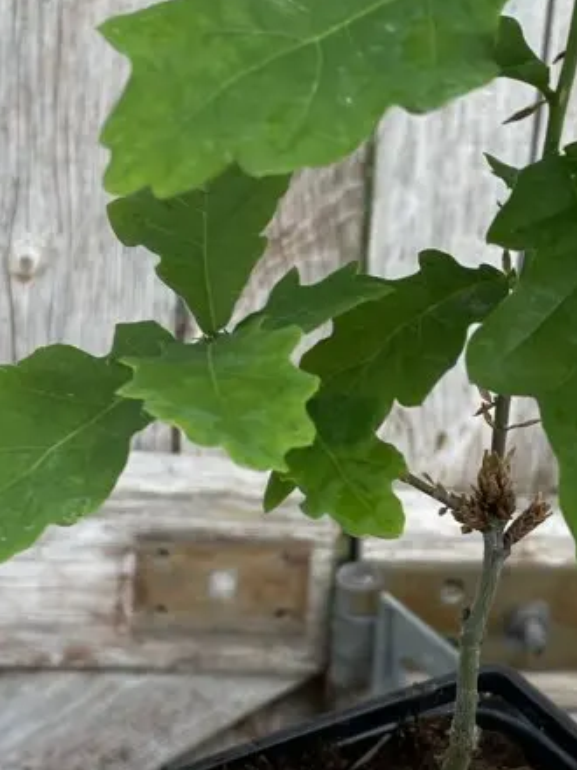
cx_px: 462
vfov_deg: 23.0
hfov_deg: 17.2
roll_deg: -6.4
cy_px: 443
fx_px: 1889
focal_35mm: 85
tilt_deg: -25.4
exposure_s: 1/106
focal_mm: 4.2
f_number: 1.6
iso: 32
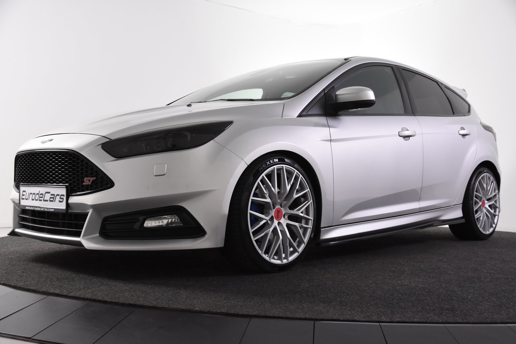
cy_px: 172
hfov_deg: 46.4
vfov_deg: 31.9
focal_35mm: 42
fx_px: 602
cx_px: 258
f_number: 5
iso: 1600
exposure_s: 1/100
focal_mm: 28
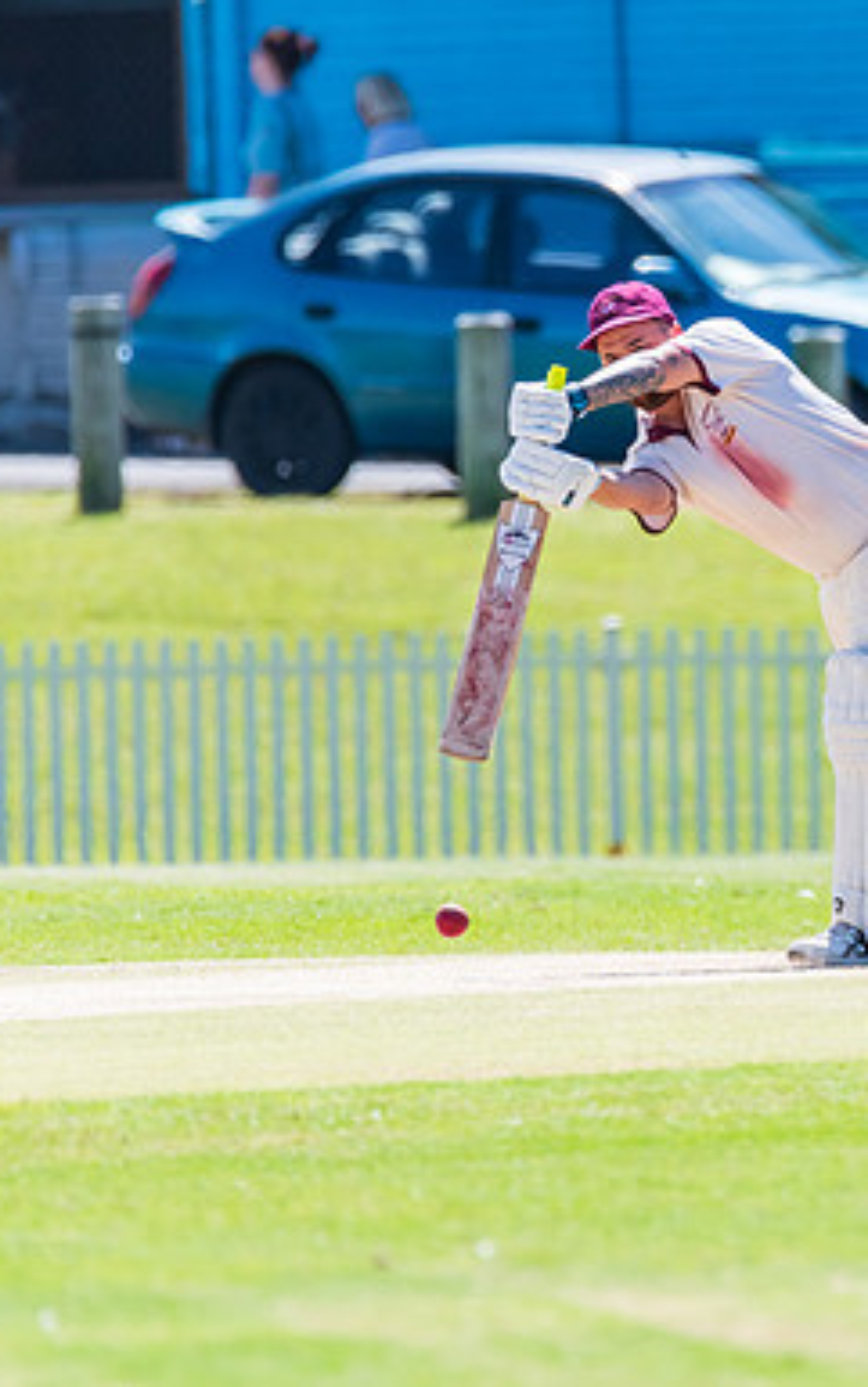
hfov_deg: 1.3
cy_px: 599
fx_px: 39584
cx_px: 849
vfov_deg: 2.0
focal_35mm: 1047
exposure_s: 1/2000
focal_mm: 600
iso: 640
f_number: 6.3
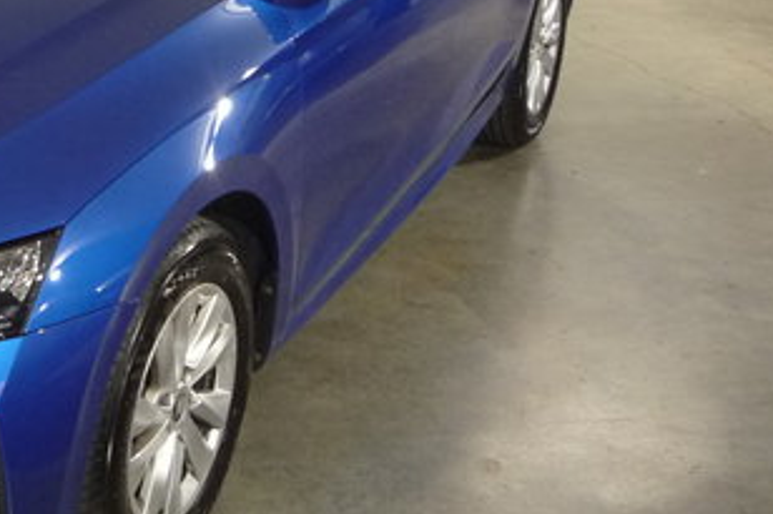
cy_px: 97
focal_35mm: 71
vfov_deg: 19.0
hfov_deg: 26.6
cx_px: -40
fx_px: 1524
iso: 250
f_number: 3.3
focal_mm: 5.2
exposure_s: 1/30
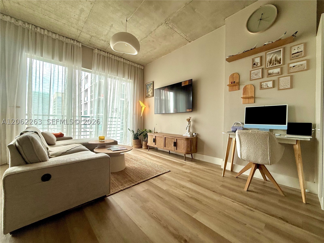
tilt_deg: +0.3
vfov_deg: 85.7
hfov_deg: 102.1
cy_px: 122
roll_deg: -0.8
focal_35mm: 14
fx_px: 131
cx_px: 162
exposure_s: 1/112
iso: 64
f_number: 2.2
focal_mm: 2.22
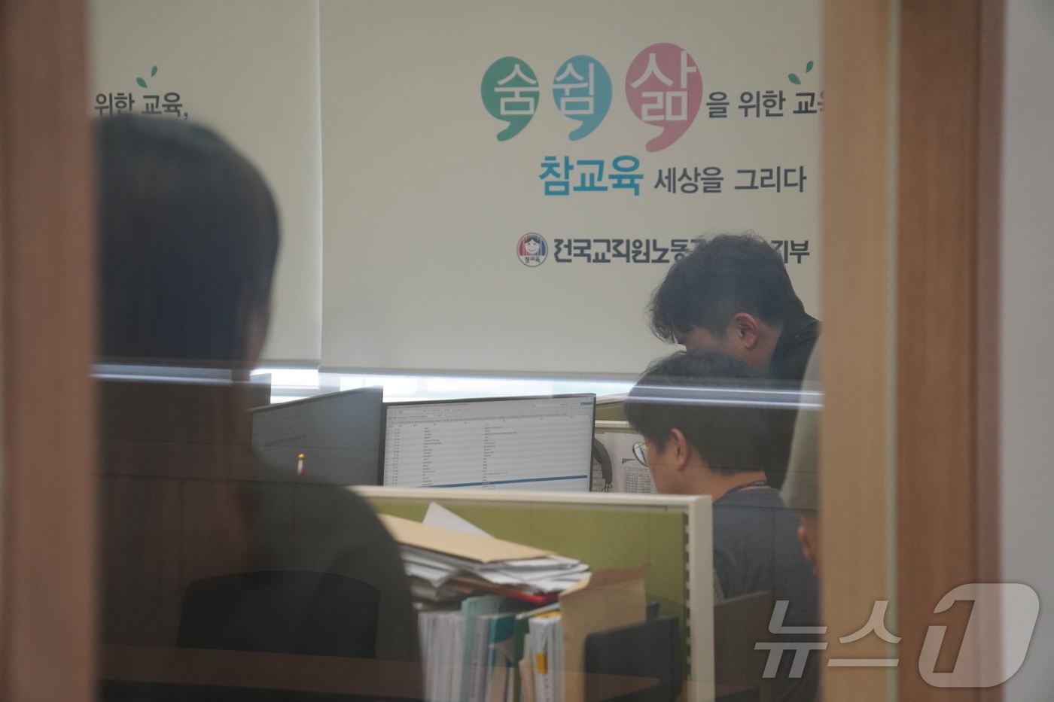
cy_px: 351
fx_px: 3600
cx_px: 527
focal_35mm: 123
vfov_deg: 11.1
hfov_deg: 16.7
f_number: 5
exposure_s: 1/160
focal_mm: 82
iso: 1000
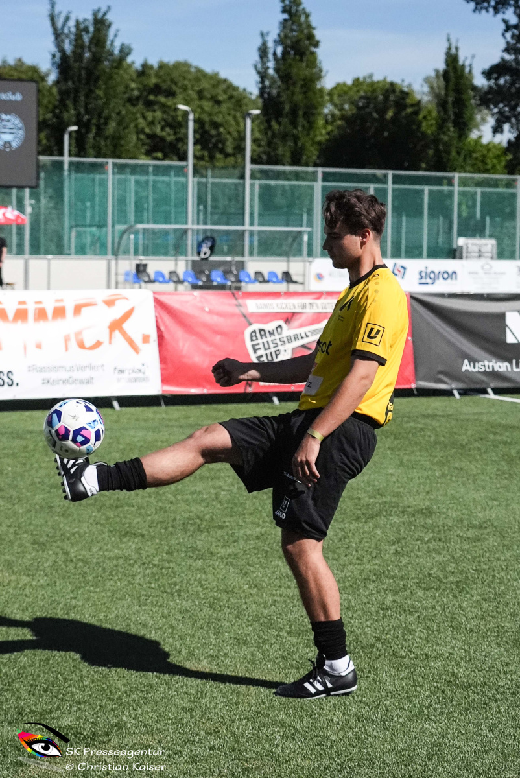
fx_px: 1882
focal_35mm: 87
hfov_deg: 15.7
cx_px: 260
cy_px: 389
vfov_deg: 23.4
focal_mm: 58
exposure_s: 1/80000
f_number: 4.5
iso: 5000
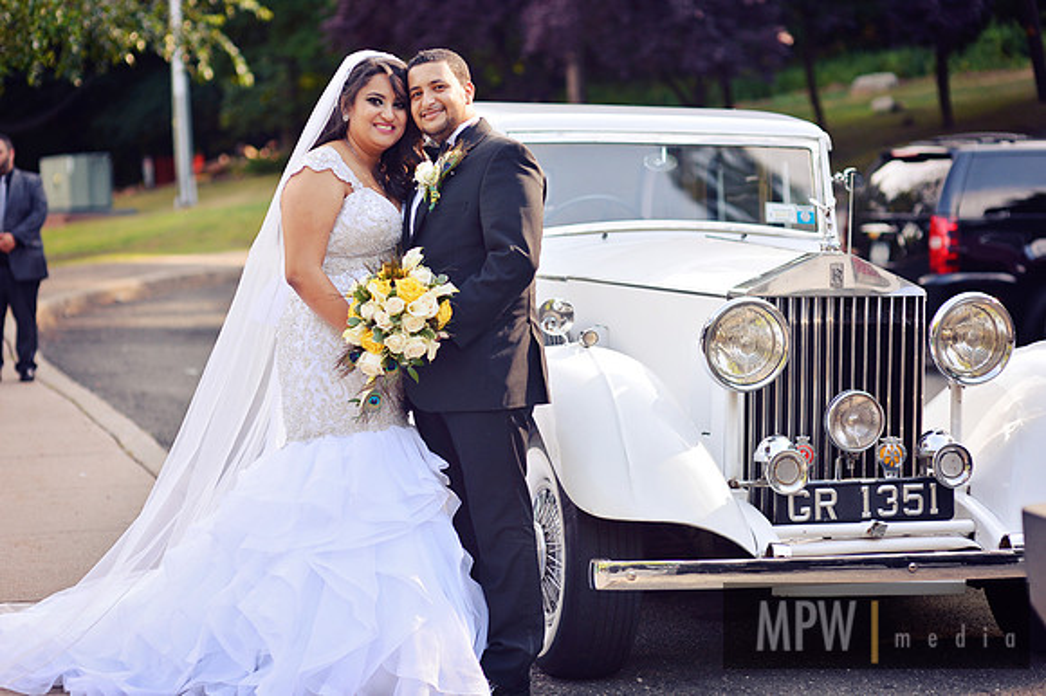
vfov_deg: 16.1
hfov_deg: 23.9
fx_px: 2468
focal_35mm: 85
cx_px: 523
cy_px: 348
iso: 200
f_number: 2.8
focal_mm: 85
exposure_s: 1/640
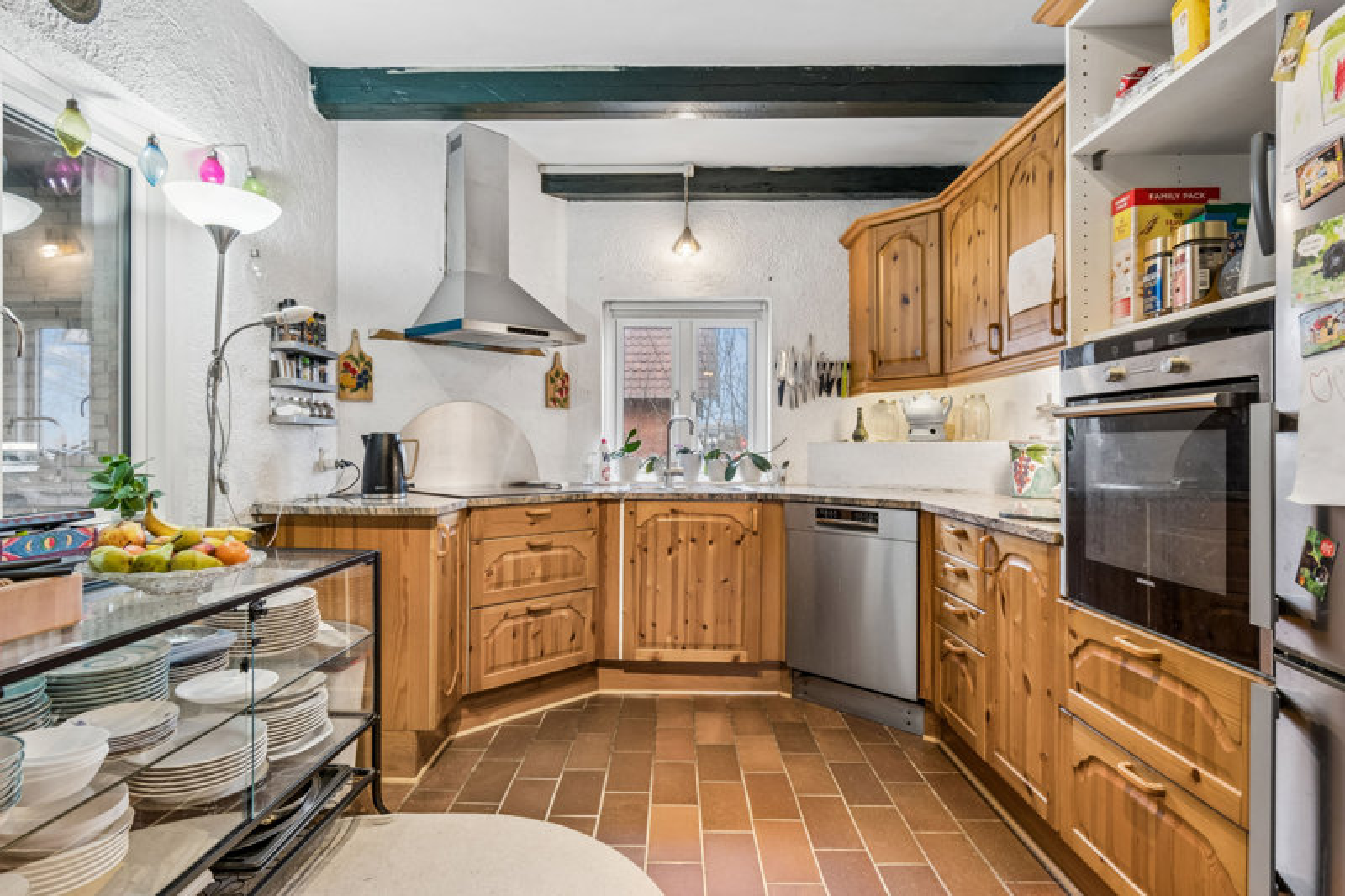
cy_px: 448
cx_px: 672
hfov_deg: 90.0
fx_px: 672
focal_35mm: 18
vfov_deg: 67.4
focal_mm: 12
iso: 400
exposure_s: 1/5
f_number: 8
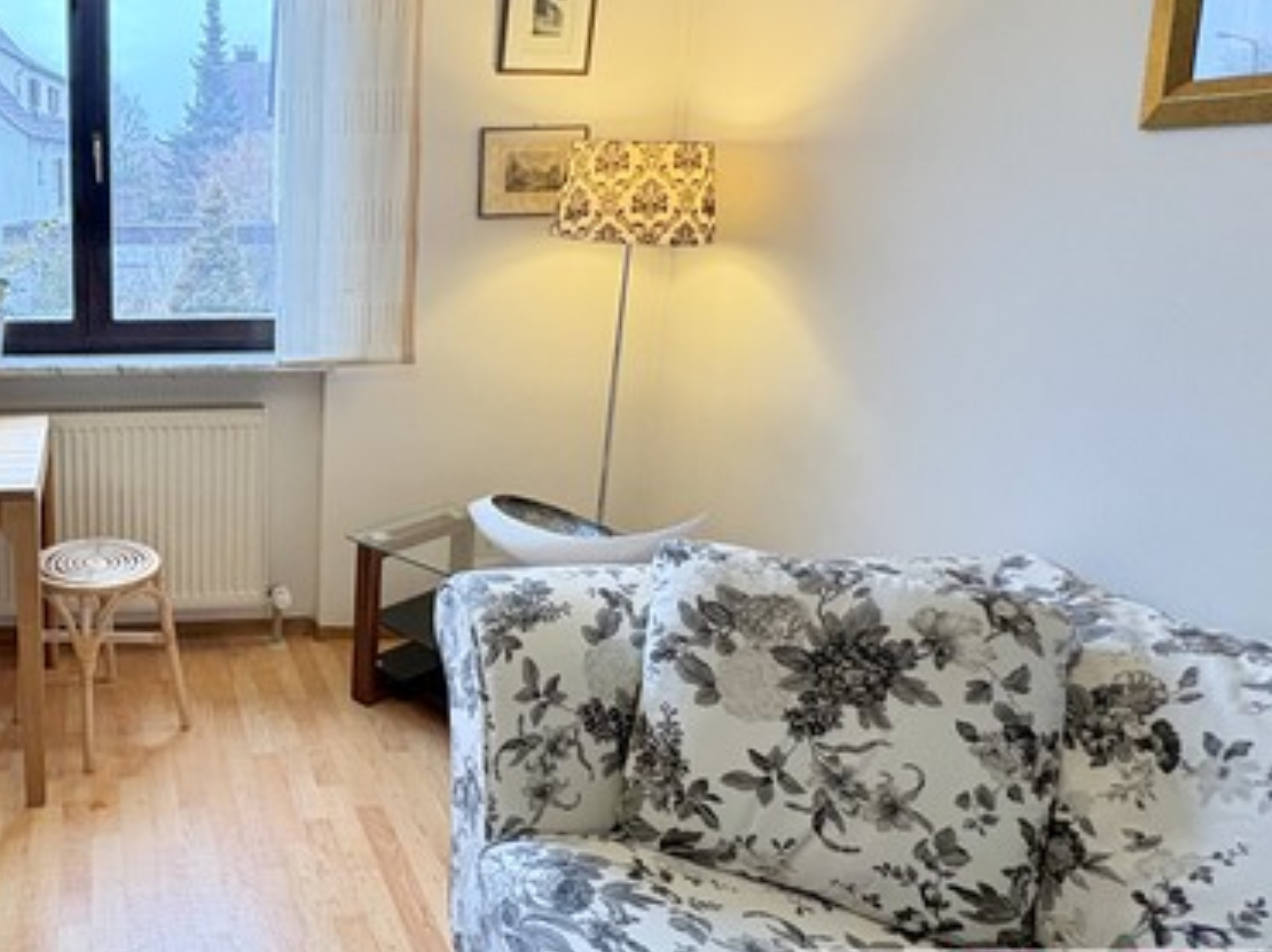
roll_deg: +1.0
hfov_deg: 56.7
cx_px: 136
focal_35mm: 27
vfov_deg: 50.9
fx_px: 991
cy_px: 369
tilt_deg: -9.9
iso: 400
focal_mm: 2.22
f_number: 2.2
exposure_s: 1/100
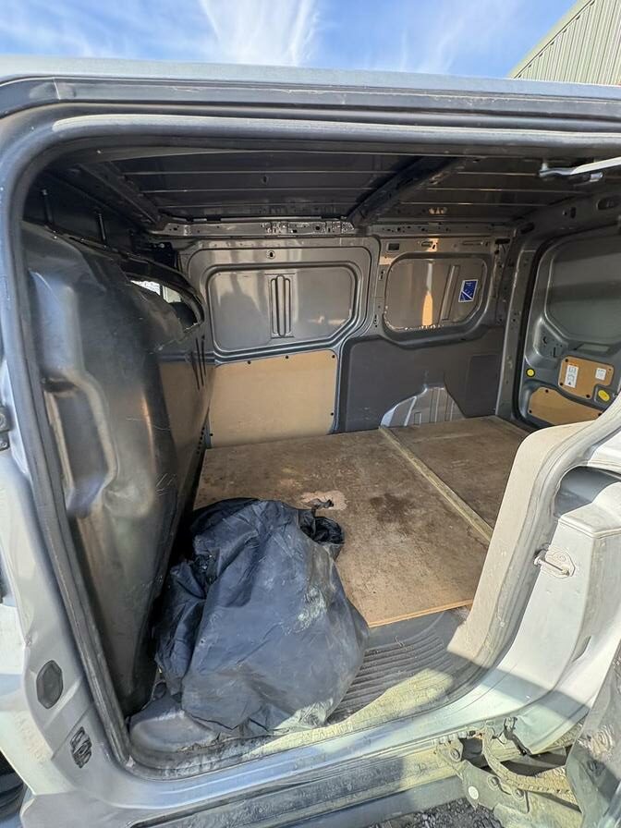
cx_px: 310
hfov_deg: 85.7
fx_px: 335
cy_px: 414
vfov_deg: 102.1
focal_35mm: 14
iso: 125
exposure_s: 1/136
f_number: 2.2
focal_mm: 2.22
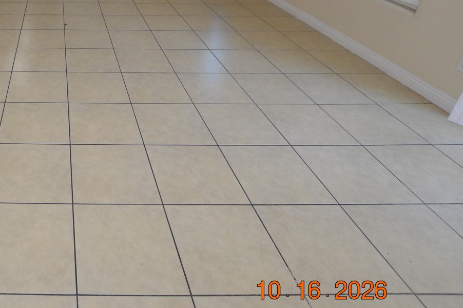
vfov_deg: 45.0
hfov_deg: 58.0
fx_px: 347
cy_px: 54
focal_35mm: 27
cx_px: 48
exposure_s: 1/80
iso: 400
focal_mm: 10
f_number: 4.5
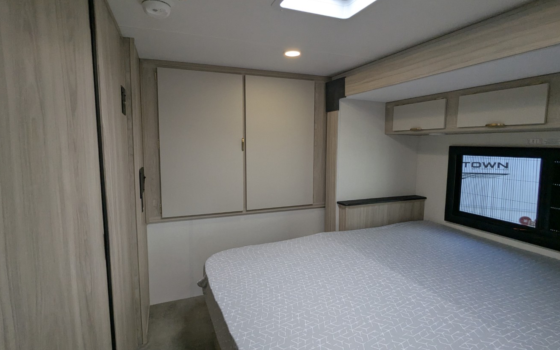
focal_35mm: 18
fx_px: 275
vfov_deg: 65.0
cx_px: 271
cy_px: 168
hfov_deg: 91.1
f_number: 2.2
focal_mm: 2.35
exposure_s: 1/234
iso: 252
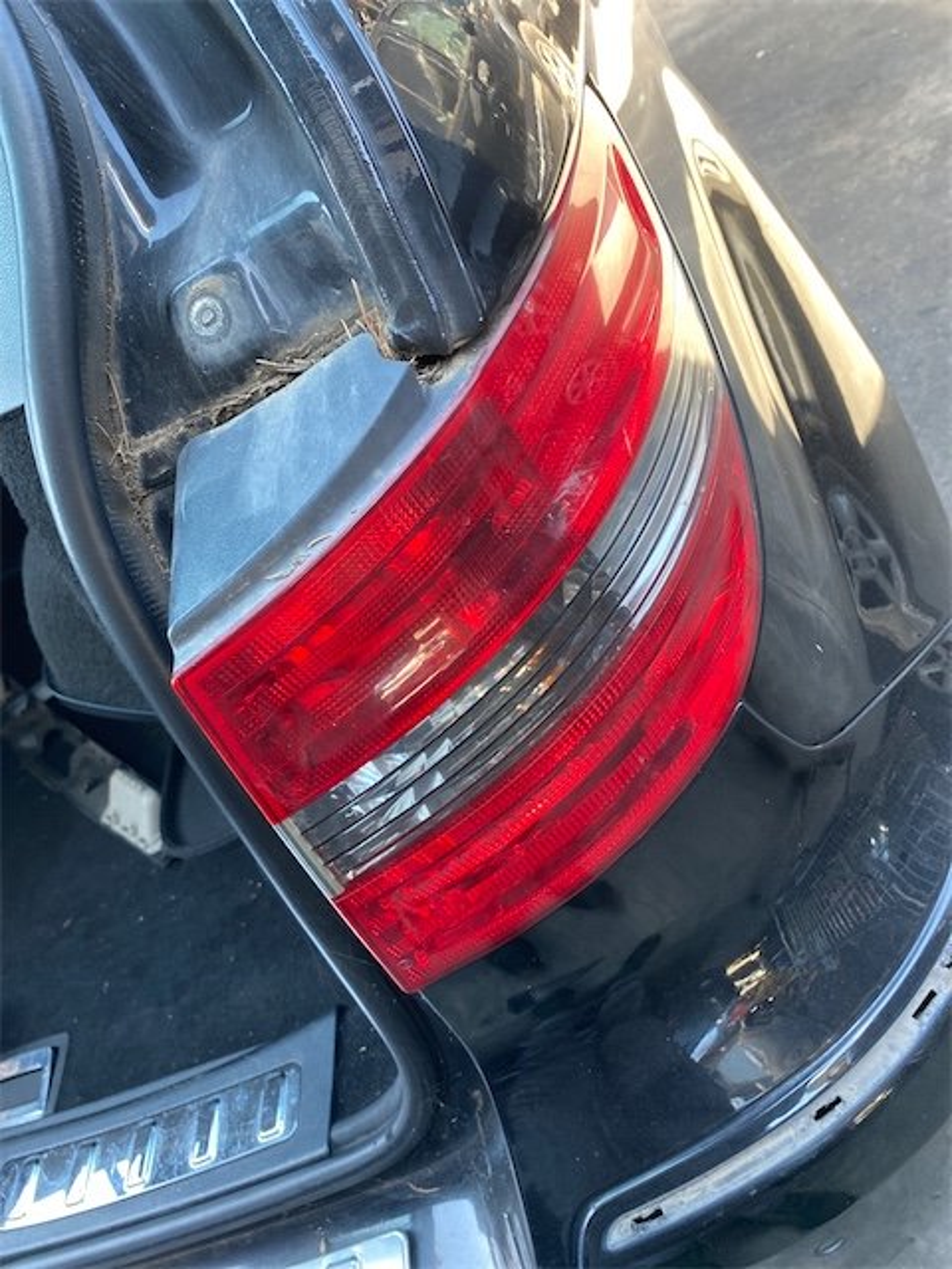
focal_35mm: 26
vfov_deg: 67.3
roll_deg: +41.3
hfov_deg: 53.1
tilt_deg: -37.2
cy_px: 634
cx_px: 476
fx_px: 953
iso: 125
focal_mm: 4.25
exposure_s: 1/82
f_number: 1.8
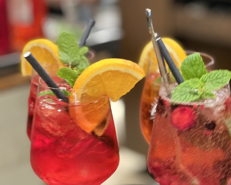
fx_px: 690
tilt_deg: -15.7
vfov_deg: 15.2
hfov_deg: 19.0
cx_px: 116
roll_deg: +1.7
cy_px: 82
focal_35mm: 101
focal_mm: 9
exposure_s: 1/14
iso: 640
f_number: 2.8
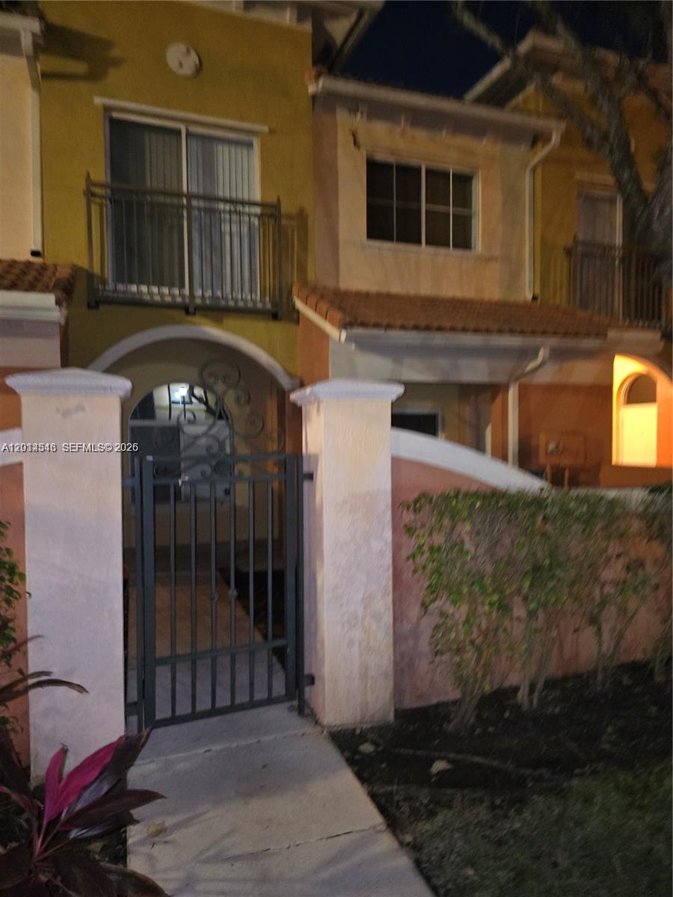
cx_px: 336
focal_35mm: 23
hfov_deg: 58.9
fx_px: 596
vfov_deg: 73.9
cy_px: 448
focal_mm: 6.3
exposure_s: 1/8
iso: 1600
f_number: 1.7
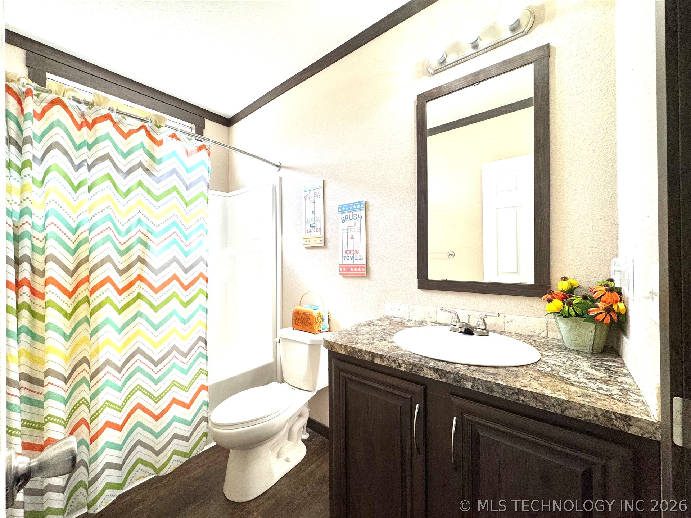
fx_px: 279
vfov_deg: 85.7
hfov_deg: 102.1
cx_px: 346
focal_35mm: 14
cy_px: 259
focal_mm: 2.22
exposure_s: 1/120
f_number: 2.2
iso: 125
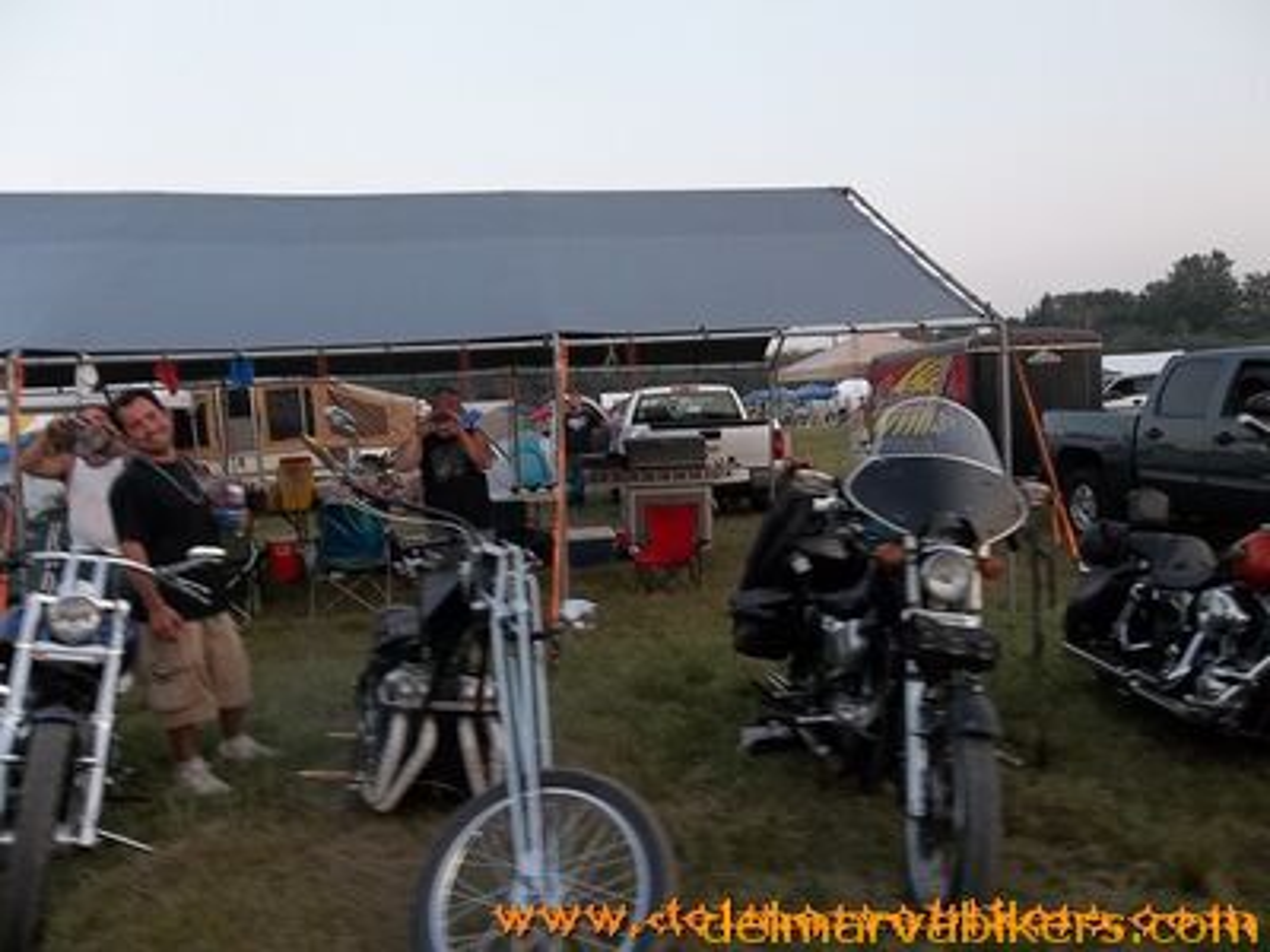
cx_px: 635
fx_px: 991
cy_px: 476
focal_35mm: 27
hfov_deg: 65.3
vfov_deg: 51.4
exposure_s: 1/50
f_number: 3.5
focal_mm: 4.9
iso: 80
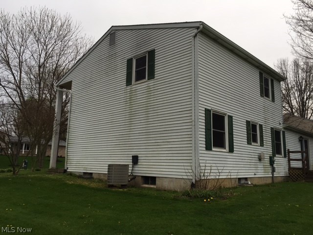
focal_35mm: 29
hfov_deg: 61.7
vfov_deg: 48.2
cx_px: 156
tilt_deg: +10.4
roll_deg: -1.3
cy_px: 118
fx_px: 262
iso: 32
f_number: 2.2
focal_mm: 4.15
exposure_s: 1/100
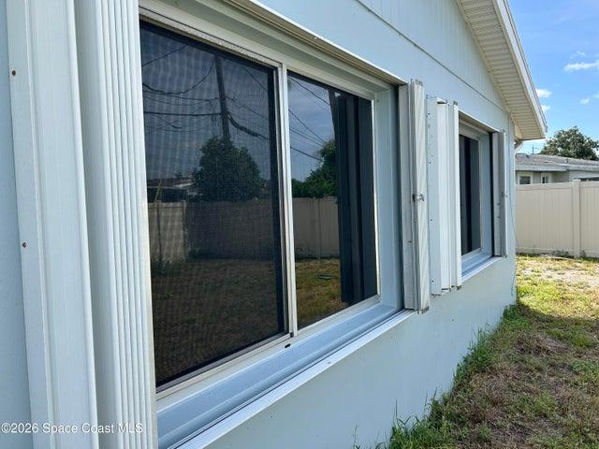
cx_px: 300
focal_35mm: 26
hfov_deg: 67.3
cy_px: 224
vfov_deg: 53.1
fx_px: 450
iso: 50
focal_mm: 5.7
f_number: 1.5
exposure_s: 1/1669
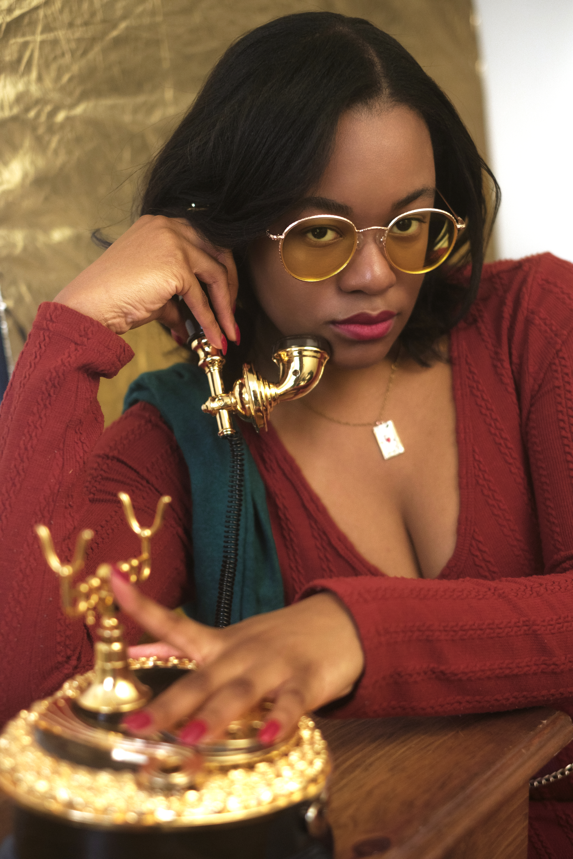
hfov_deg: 25.5
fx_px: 1265
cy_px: 430
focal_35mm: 53
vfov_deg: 37.5
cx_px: 286
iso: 1000
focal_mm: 35
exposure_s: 1/125
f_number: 2
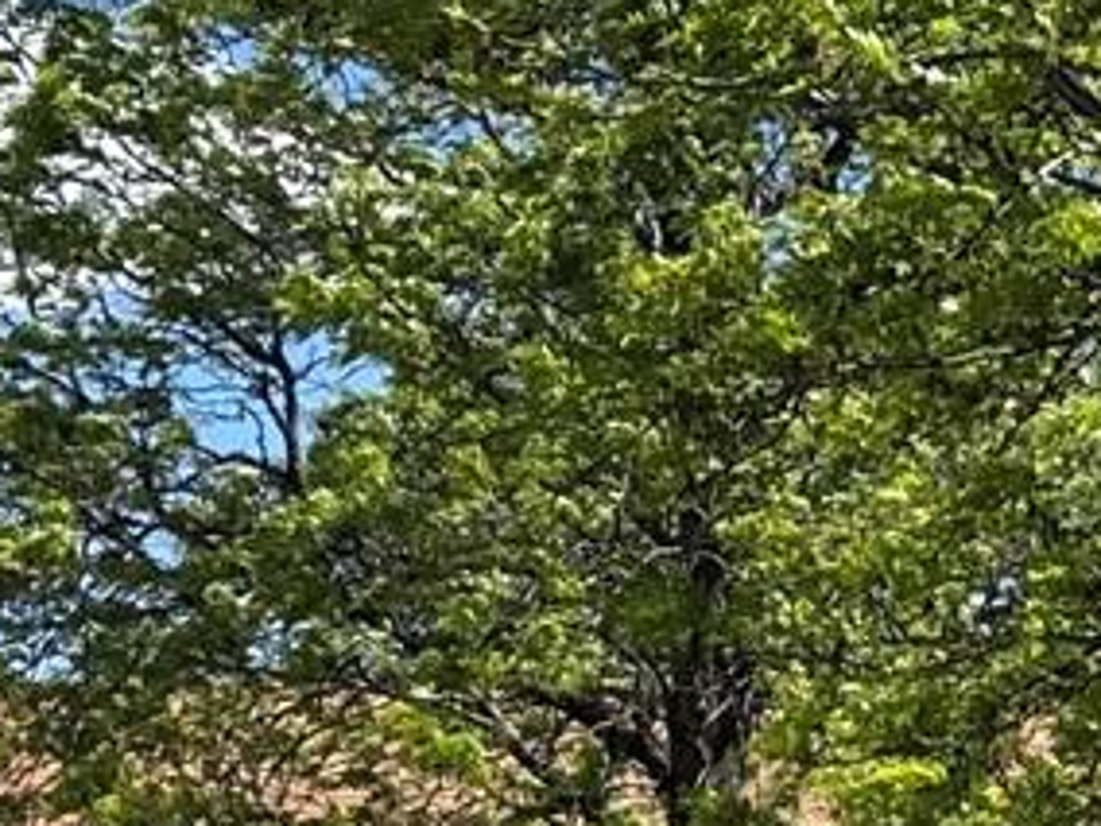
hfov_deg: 14.0
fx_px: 4294
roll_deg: -0.8
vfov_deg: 10.6
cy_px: 1253
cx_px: -368
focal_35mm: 135
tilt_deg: -1.8
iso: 80
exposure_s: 1/3096
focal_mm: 6.76
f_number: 1.78
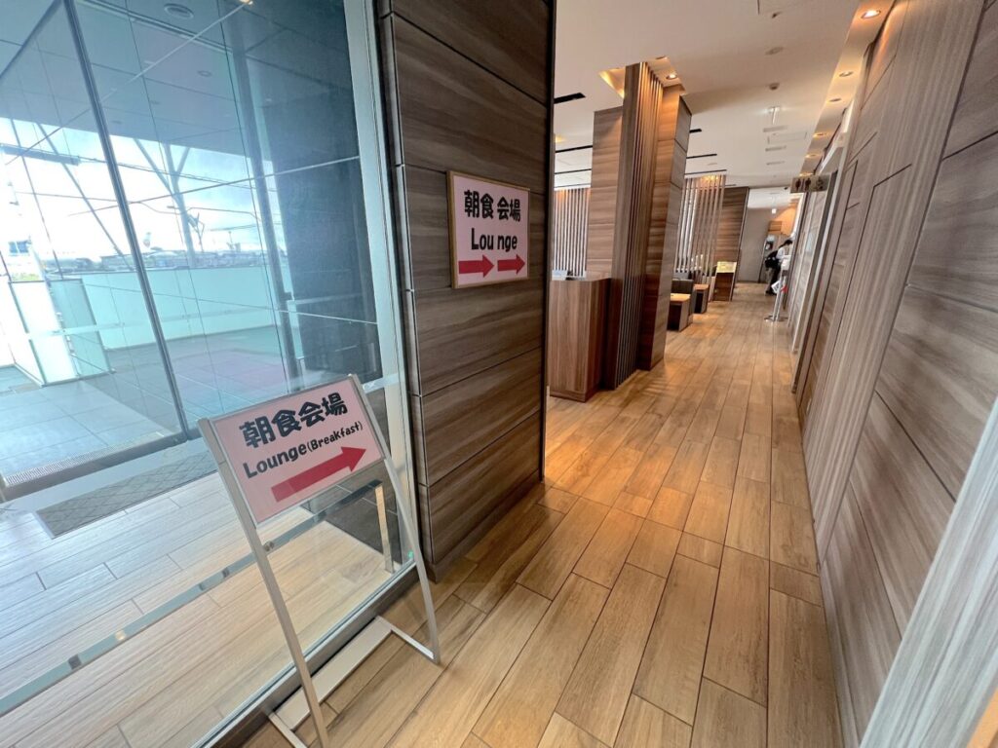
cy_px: 374
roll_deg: +0.7
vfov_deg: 89.9
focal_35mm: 13
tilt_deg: -17.3
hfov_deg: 106.2
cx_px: 499
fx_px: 375
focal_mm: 1.57
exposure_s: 1/99
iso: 250
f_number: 1.8
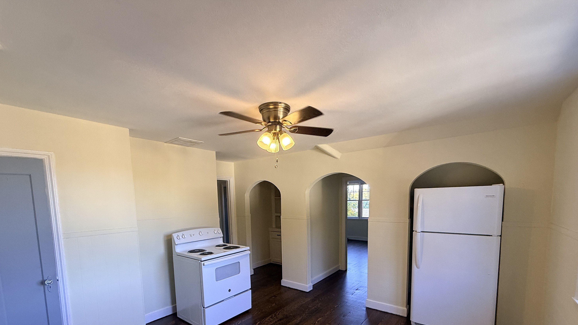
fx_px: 245
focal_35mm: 16
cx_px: 285
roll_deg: +1.1
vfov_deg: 64.8
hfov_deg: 99.4
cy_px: 224
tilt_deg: -5.8
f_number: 2.2
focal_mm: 2.22
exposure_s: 1/120
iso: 160
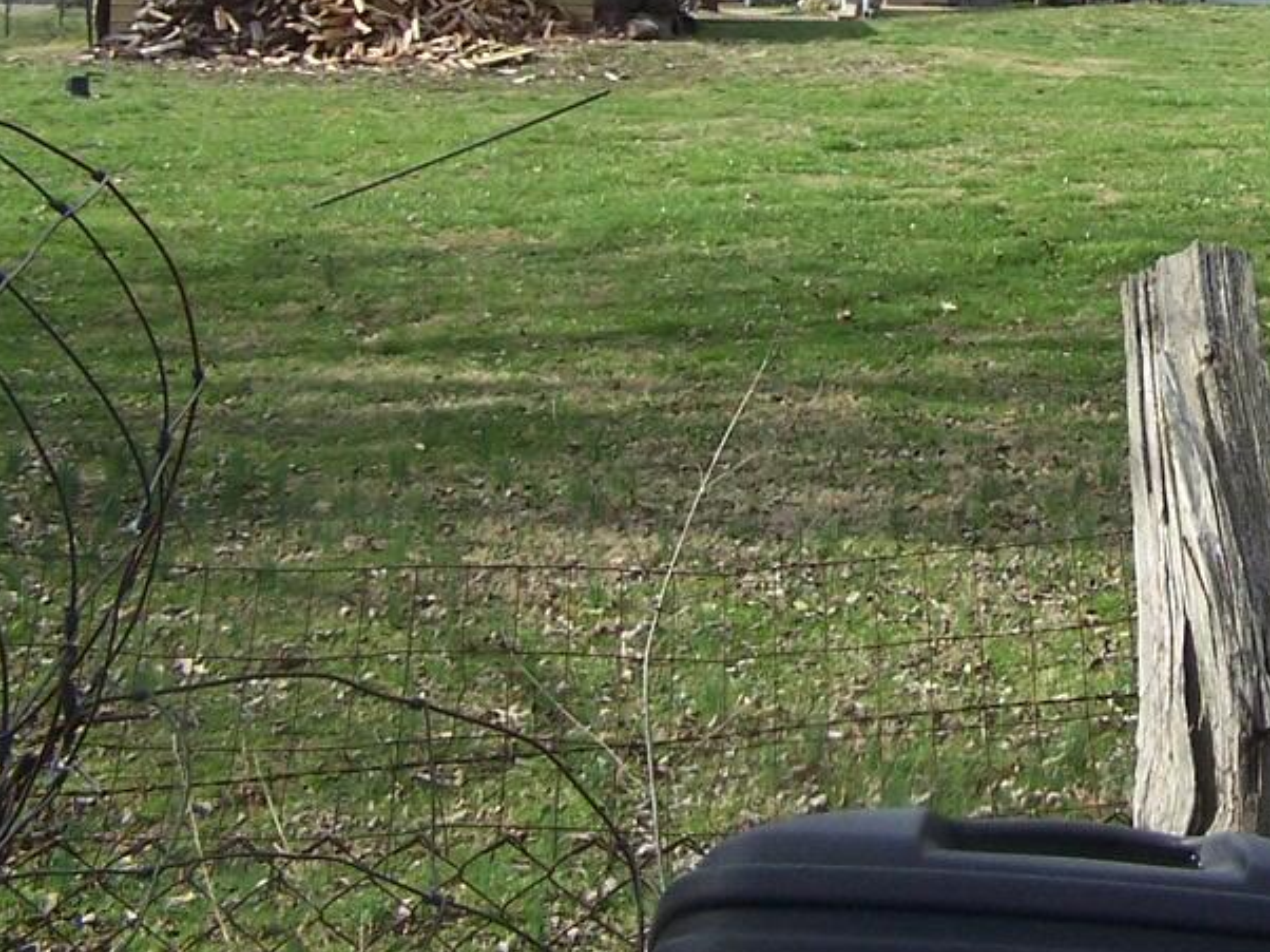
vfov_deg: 14.8
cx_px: 1283
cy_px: -34
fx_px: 3594
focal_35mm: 98
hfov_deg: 19.4
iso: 80
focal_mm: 6.3
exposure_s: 1/750
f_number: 2.8
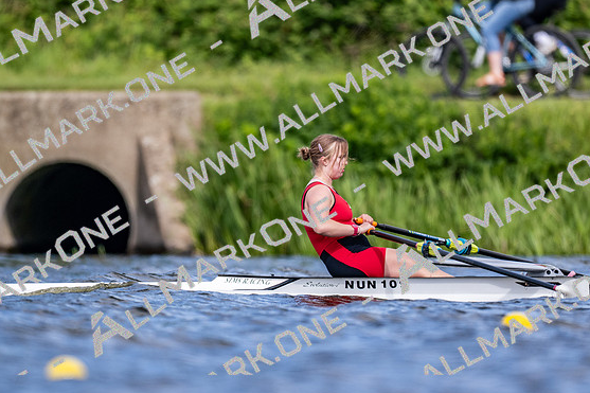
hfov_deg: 2.2
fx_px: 15351
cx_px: 305
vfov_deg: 1.5
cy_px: 194
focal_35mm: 937
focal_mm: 600
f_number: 4
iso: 400
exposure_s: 1/2500
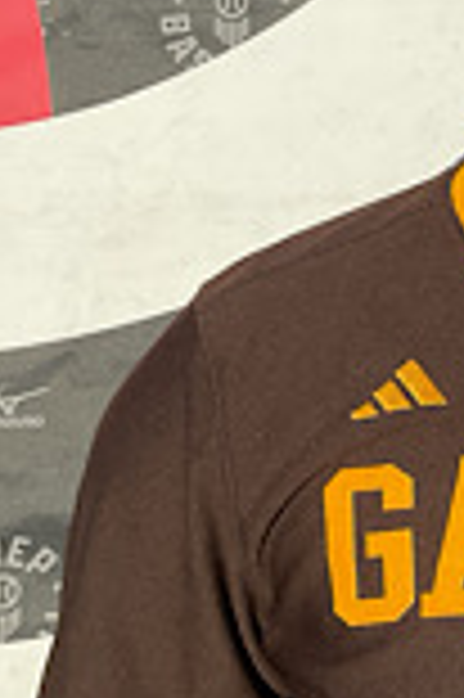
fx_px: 1511
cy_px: 288
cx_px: 667
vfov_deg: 26.0
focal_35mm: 78
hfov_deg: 16.2
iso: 16
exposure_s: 1/2058
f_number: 1.8
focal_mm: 3
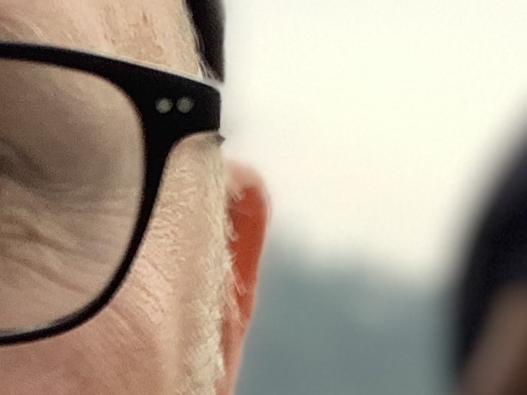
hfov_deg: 12.0
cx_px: -91
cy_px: 492
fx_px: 2450
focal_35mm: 161
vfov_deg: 9.1
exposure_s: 1/60
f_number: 2.2
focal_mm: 2.87
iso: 64
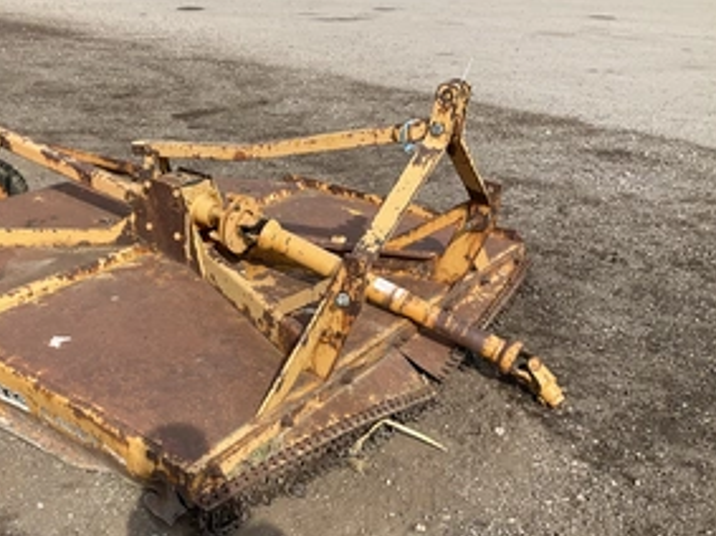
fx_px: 848
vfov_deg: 35.0
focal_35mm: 41
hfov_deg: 45.2
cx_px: 248
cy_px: 311
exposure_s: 1/1098
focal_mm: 3
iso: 25
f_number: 1.8
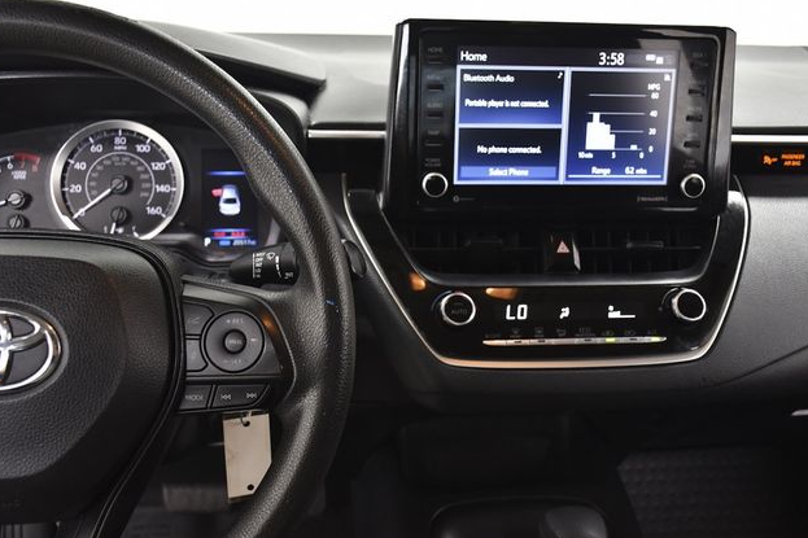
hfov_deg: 51.9
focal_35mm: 37
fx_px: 830
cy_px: 270
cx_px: 398
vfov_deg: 35.9
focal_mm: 24
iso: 1250
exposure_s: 1/60
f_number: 5.6
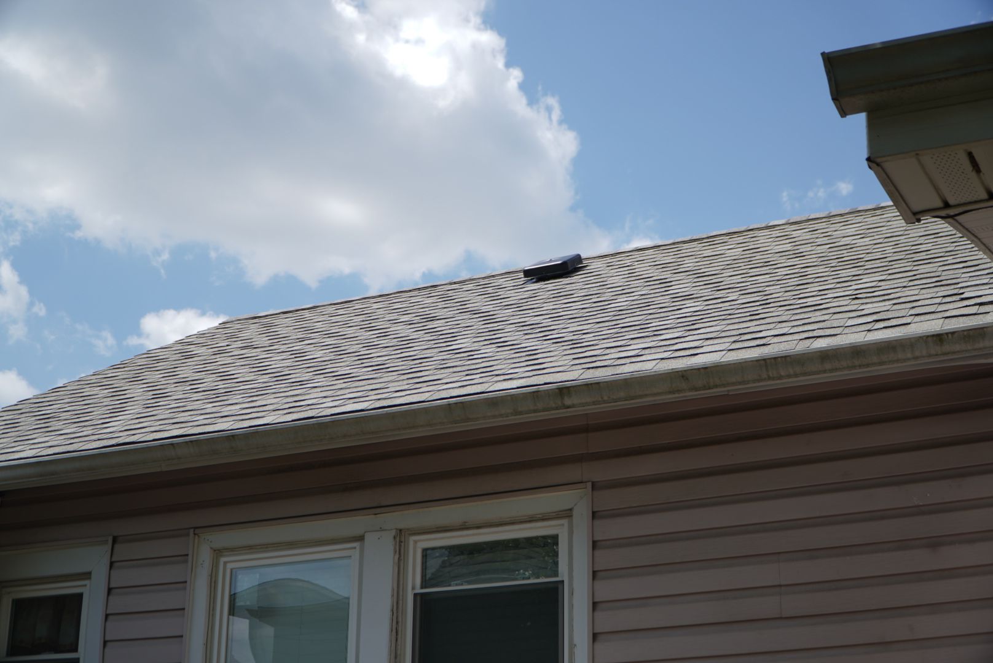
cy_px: 332
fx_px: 1449
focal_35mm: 52
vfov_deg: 25.8
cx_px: 496
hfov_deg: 37.8
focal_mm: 35
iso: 50
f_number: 4
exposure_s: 1/640
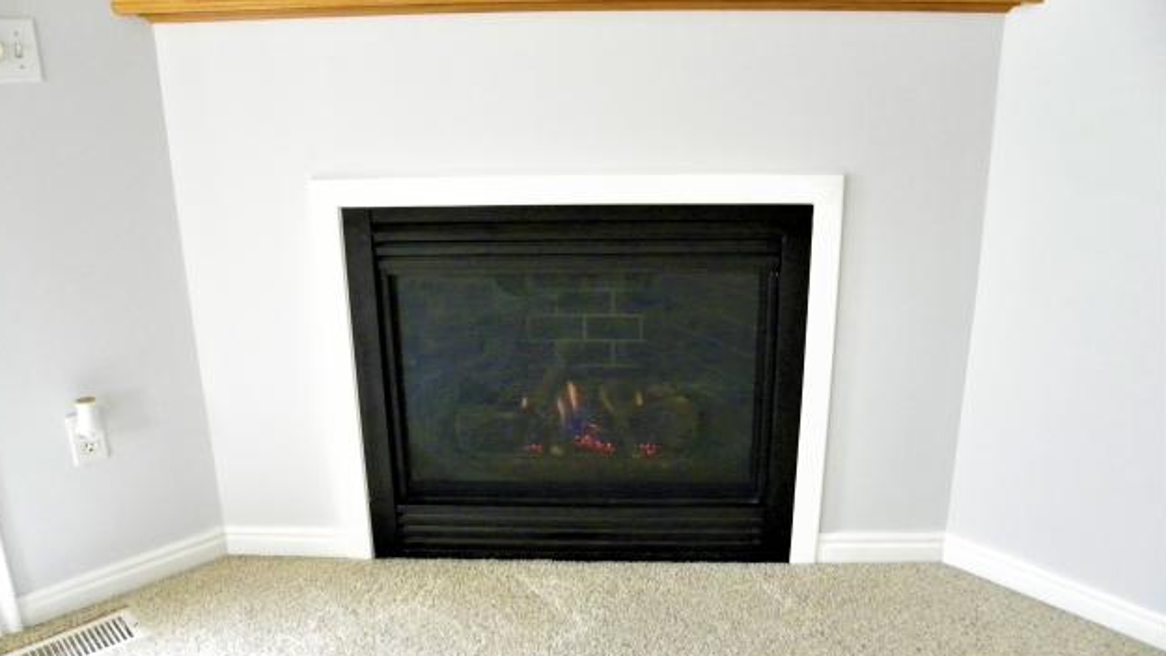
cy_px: 324
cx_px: 573
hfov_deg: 66.0
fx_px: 897
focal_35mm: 29
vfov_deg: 40.2
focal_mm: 4.6
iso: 400
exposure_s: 1/18.6
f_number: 2.8
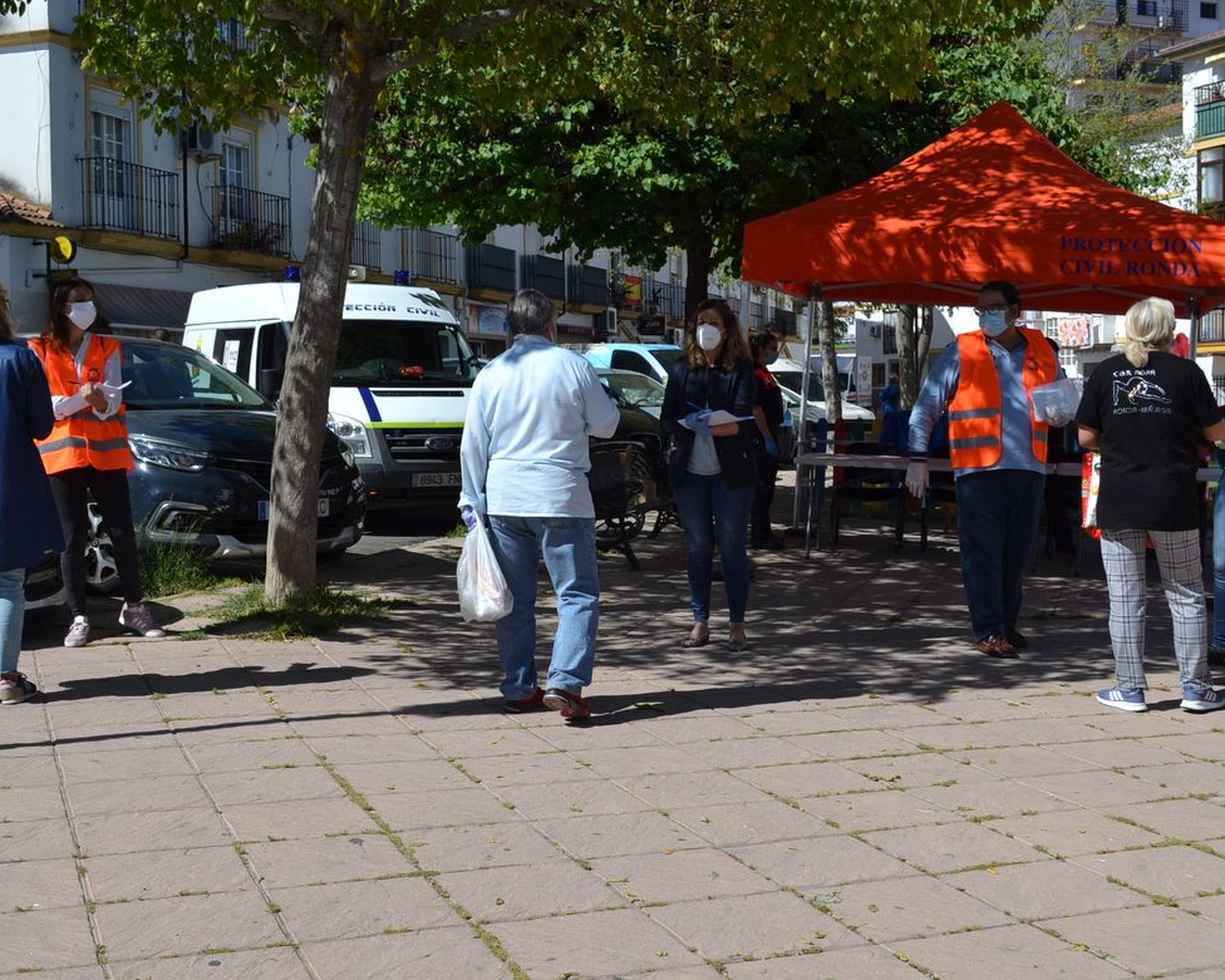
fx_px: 1632
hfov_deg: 41.1
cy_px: 479
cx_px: 586
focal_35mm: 45
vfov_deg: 33.4
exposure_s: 1/250
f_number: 8
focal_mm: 26
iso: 100
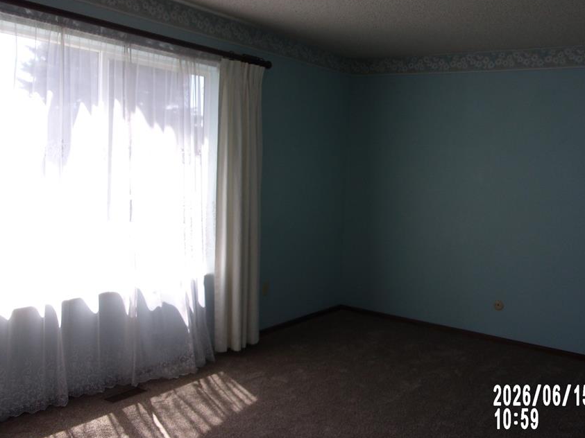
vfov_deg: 41.7
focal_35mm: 34
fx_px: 575
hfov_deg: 53.7
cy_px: 200
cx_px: 340
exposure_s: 1/90
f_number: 3.9
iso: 80
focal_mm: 5.1
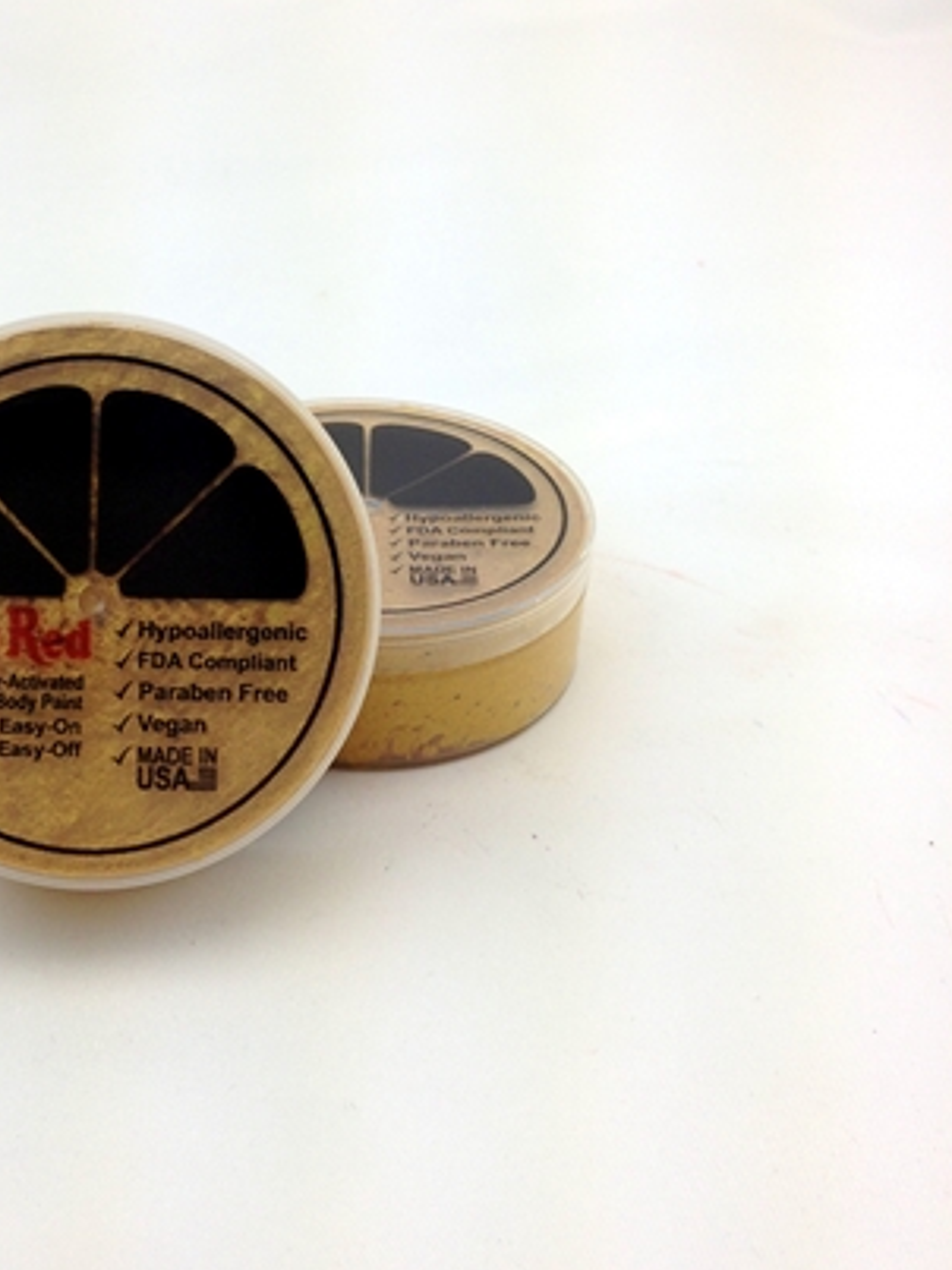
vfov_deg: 42.1
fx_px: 1651
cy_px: 611
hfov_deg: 31.9
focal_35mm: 45
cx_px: 306
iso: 50
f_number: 2.4
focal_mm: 4.12
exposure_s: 1/173
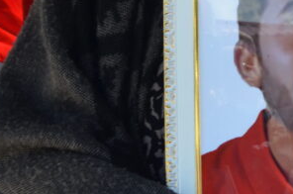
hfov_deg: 9.0
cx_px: 351
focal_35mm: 227
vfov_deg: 6.0
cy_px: -66
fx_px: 1845
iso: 200
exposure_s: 1/250
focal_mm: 35
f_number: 8
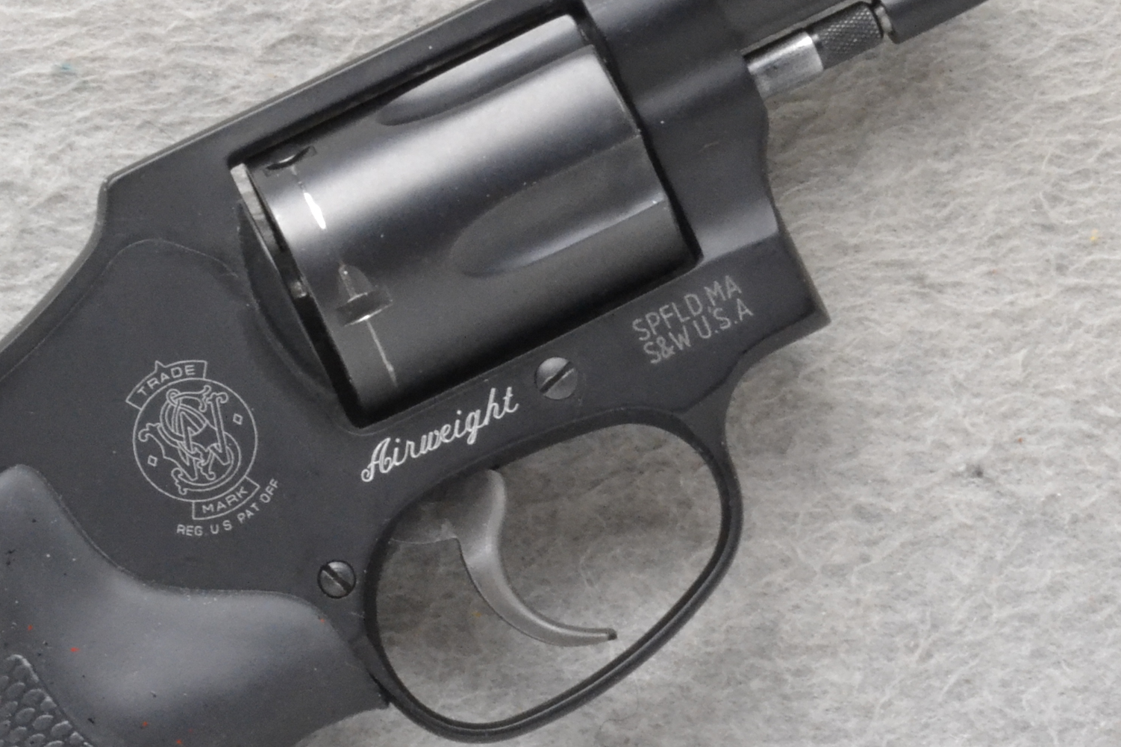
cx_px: 342
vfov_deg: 9.5
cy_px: 502
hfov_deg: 14.1
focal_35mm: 145
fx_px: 4514
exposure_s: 1/160
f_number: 20
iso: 3200
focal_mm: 42
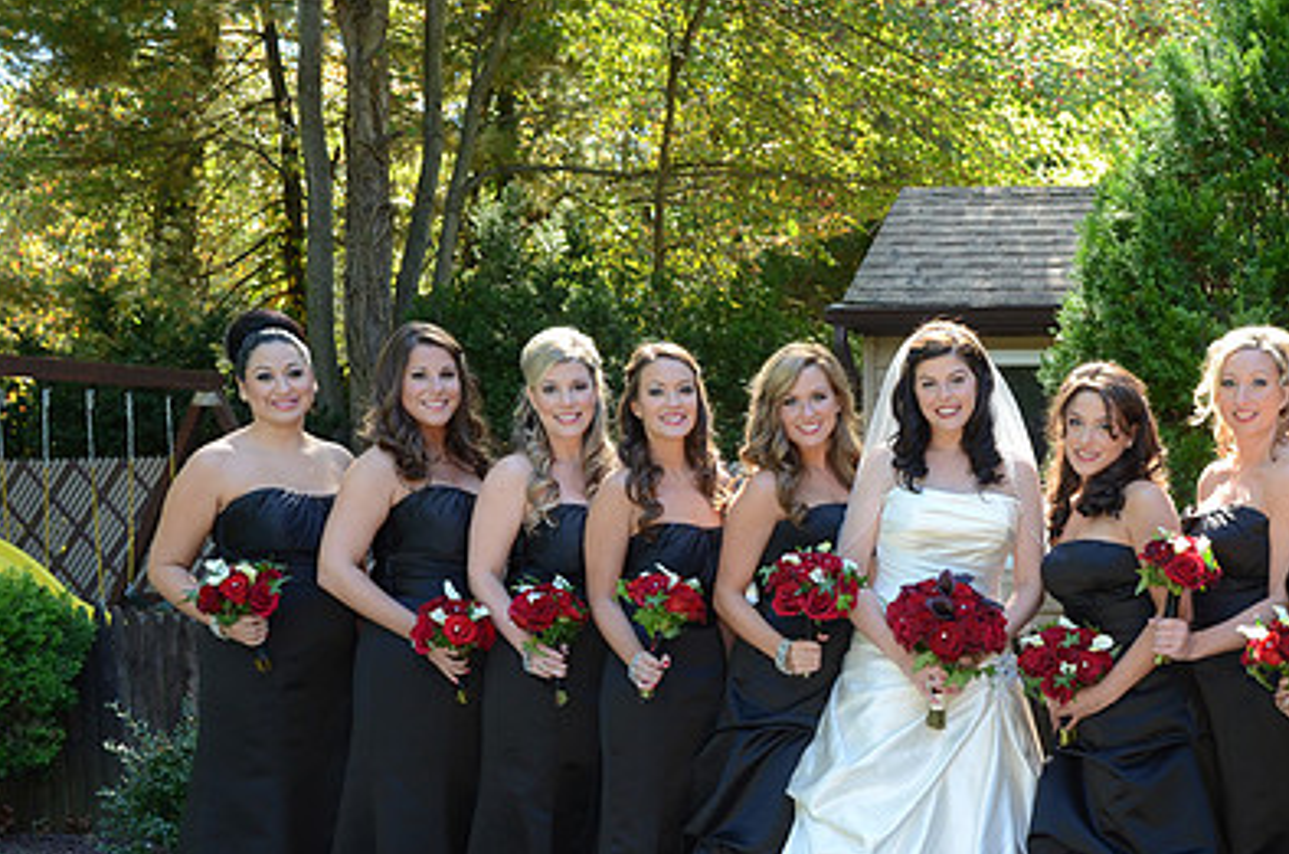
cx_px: 932
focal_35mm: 51
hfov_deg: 38.3
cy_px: 625
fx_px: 1813
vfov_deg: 26.2
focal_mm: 23
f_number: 6.3
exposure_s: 1/100
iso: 500
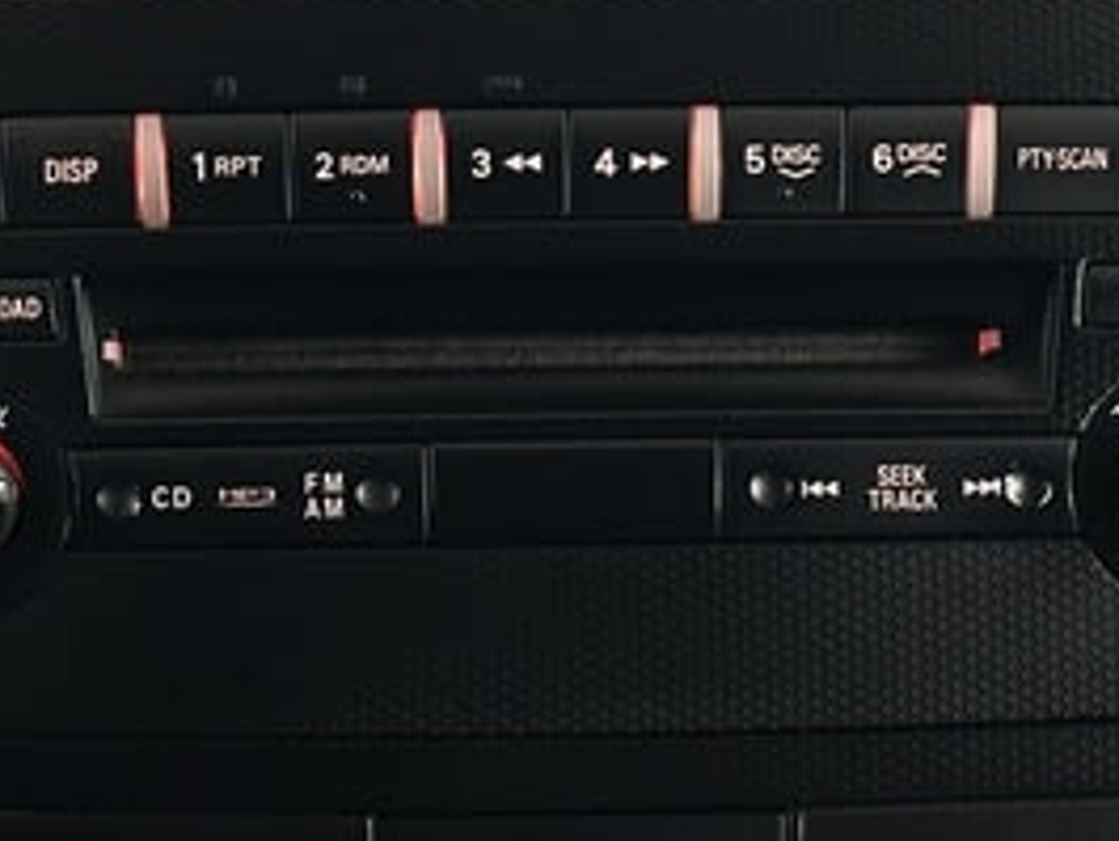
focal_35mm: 163
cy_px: 657
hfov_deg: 12.1
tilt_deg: -22.6
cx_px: 515
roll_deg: -0.6
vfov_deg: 9.1
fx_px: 5272
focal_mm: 6.86
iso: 160
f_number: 1.78
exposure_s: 1/50
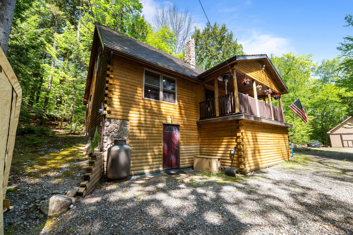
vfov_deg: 81.1
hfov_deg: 104.3
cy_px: 118
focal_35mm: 14
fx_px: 137
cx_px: 176
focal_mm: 14
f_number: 8
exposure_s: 1/250
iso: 1000
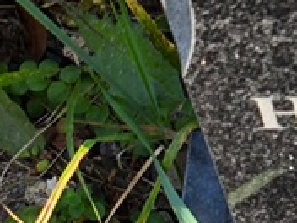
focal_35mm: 227
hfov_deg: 8.4
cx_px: 514
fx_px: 1948
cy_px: 103
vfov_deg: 6.5
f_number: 1.7
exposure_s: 1/277
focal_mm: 4.71
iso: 50
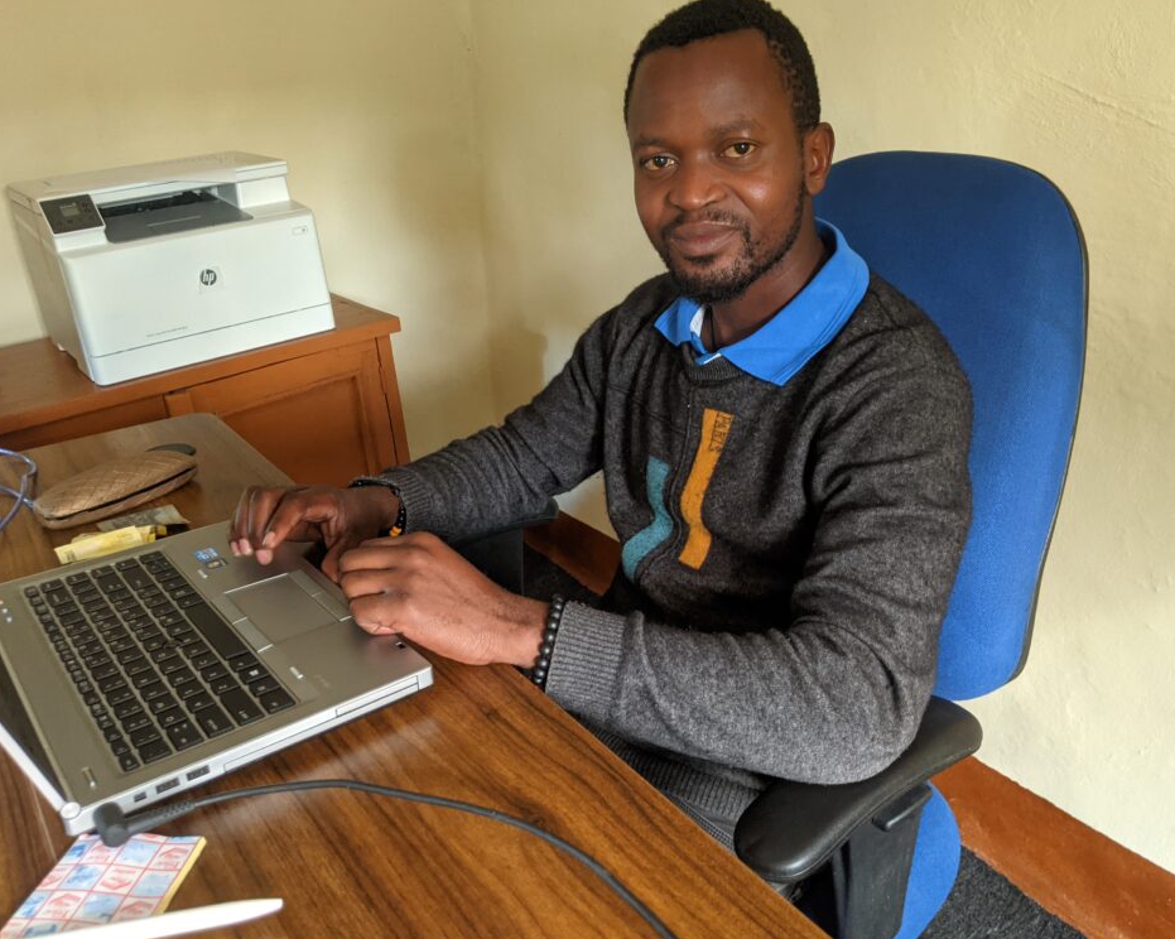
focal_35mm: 29
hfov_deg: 60.4
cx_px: 610
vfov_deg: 49.9
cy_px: 462
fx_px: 1008
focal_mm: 4.44
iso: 525
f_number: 1.8
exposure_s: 1/25
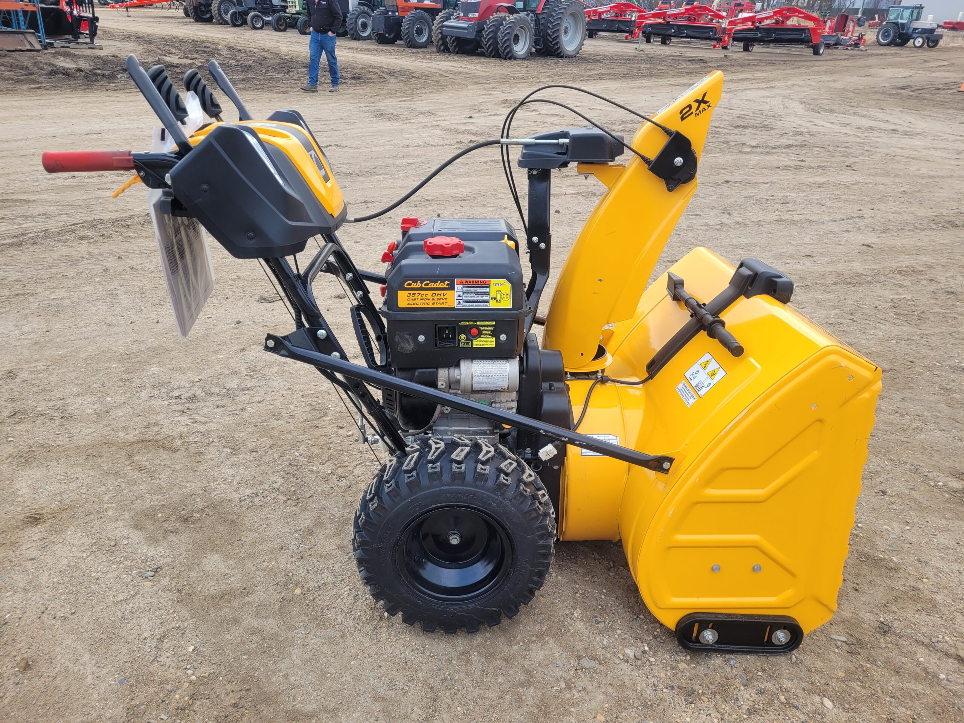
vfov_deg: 53.1
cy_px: 362
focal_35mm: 26
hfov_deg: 67.3
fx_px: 724
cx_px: 482
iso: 40
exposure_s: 1/748
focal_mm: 5.4
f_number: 1.8
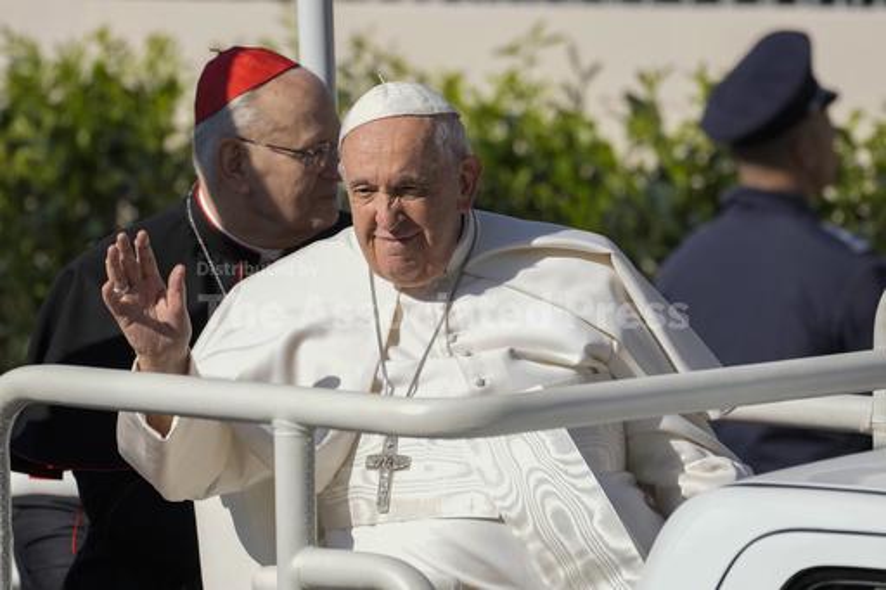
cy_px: 295
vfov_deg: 2.8
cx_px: 443
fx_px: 12055
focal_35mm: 490
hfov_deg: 4.2
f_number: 6.3
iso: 500
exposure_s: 1/2000
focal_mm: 327
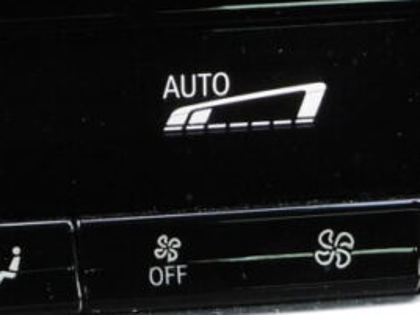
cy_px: 193
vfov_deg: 4.1
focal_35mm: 359
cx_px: 119
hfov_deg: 5.5
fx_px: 4356
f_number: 3.5
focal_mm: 10.7
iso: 100
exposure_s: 1/30
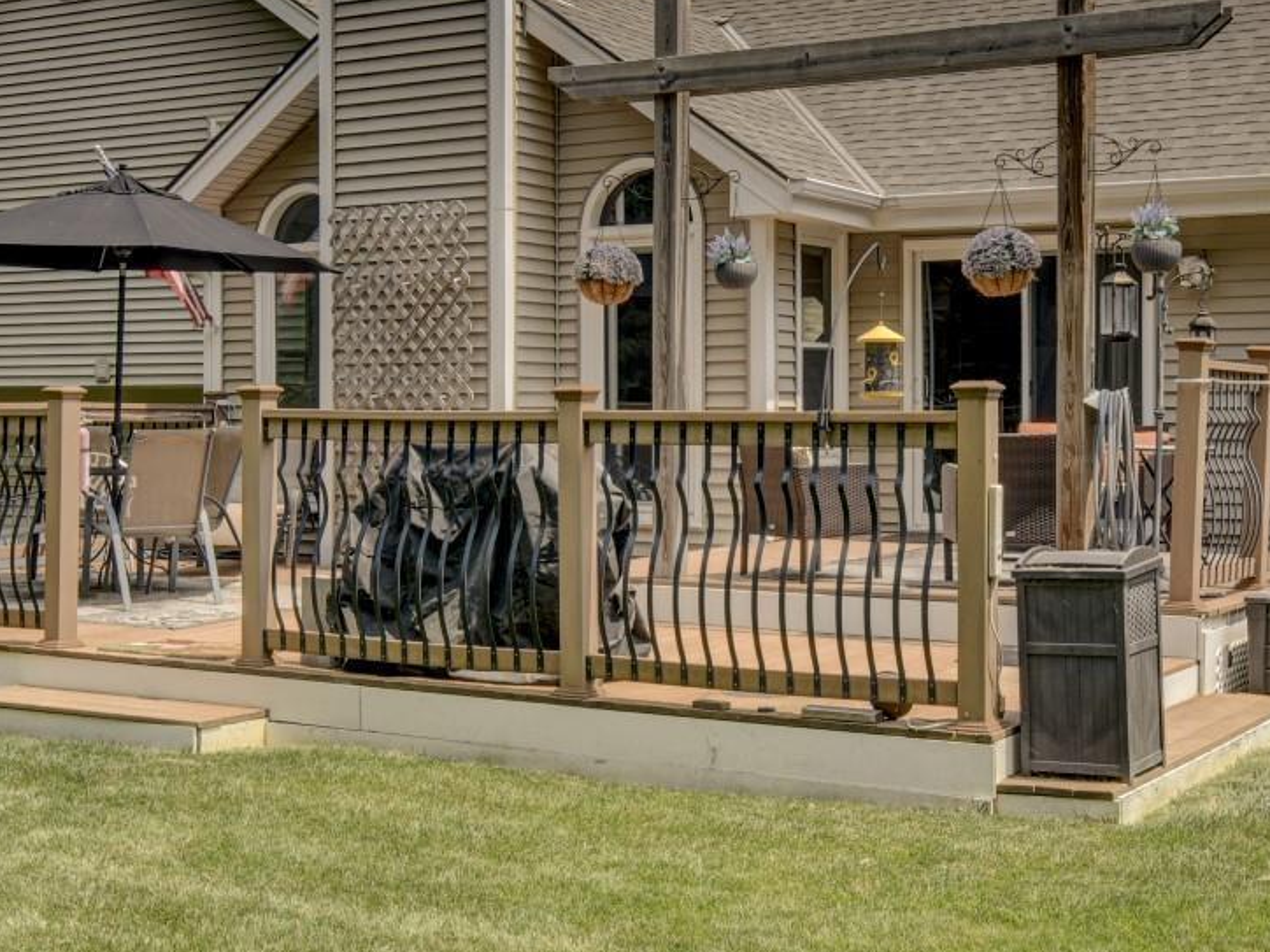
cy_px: 413
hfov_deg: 37.5
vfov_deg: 28.5
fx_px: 1871
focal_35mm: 51
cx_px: 695
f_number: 8
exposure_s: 1/400
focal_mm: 16
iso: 400
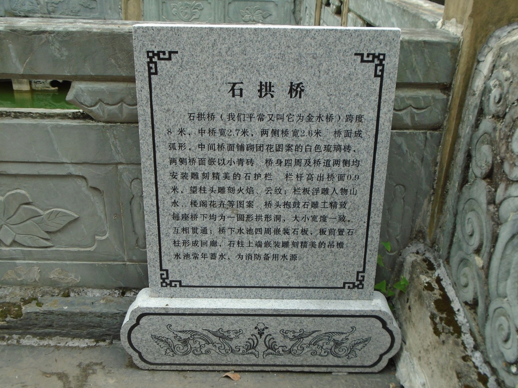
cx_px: 259
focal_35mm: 36
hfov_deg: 51.4
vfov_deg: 39.7
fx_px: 539
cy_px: 194
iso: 100
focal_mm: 6.4
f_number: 3.8
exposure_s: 1/125
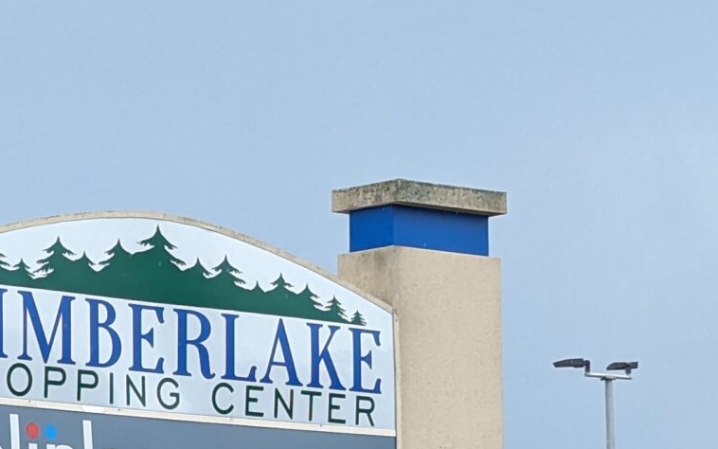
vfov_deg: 7.6
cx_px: -27
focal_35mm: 172
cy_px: 516
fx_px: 3366
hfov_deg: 12.0
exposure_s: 1/1085
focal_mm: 6.81
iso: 68
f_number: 1.85
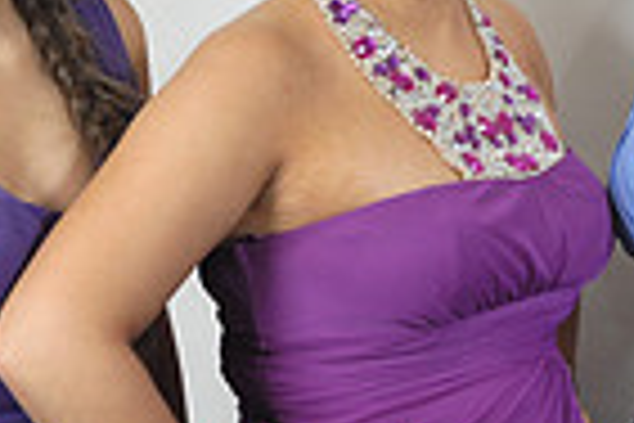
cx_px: 616
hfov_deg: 12.3
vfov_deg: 8.3
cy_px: 135
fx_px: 2906
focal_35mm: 165
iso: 1000
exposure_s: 1/160
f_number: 7.1
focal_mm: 40
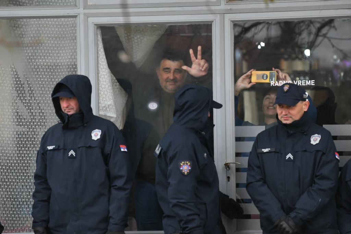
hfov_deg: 10.3
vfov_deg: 6.9
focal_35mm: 200
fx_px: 1950
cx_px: 176
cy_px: 117
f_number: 4
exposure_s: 1/320
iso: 500
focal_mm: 200
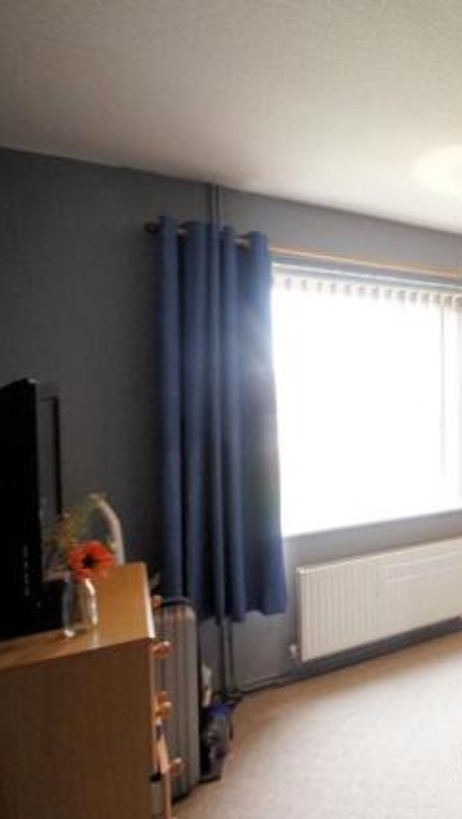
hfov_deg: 34.7
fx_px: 522
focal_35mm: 24
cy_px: 404
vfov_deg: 76.3
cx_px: 590
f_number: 4
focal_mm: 10
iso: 2000
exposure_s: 1/60
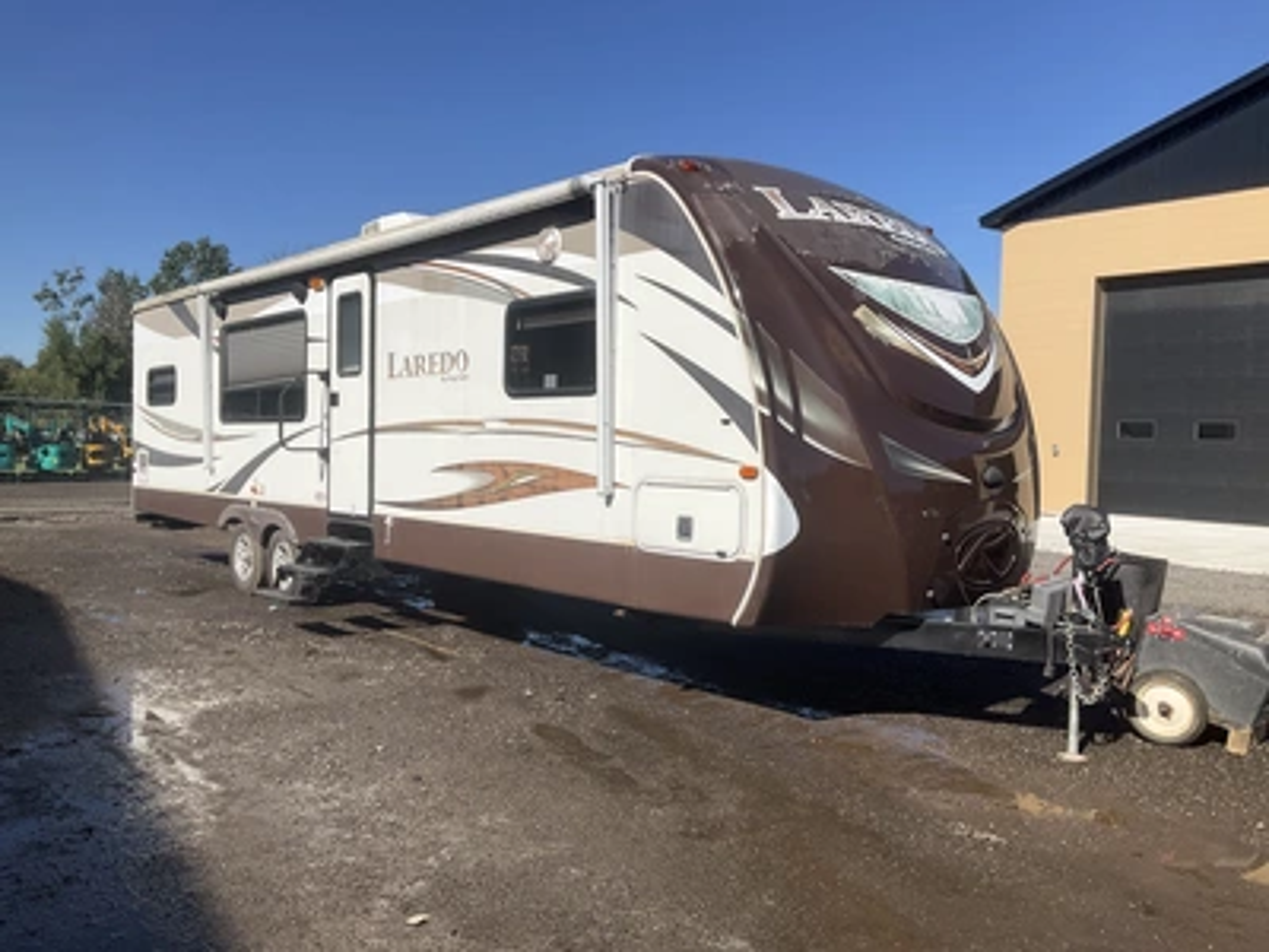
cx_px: 634
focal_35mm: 29
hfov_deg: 61.7
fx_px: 1063
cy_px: 476
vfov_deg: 48.2
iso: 25
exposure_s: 1/2801
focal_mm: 3
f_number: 1.8
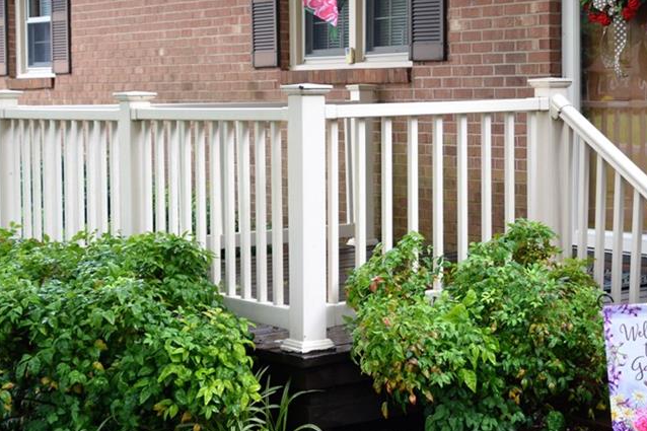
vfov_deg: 17.6
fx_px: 1383
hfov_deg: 25.9
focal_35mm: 77
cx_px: 515
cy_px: 118
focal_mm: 32
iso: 400
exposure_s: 1/100
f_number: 5
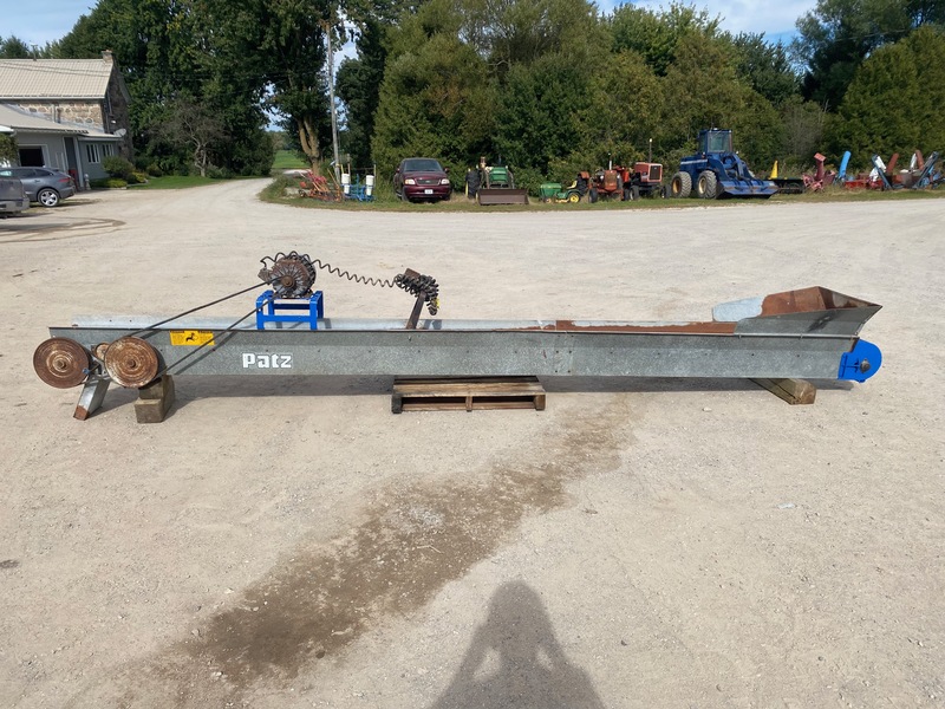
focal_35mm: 26
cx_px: 472
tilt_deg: -15.2
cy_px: 354
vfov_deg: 53.1
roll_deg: +0.1
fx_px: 710
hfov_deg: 67.3
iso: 32
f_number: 1.8
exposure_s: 1/3401
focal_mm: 4.25
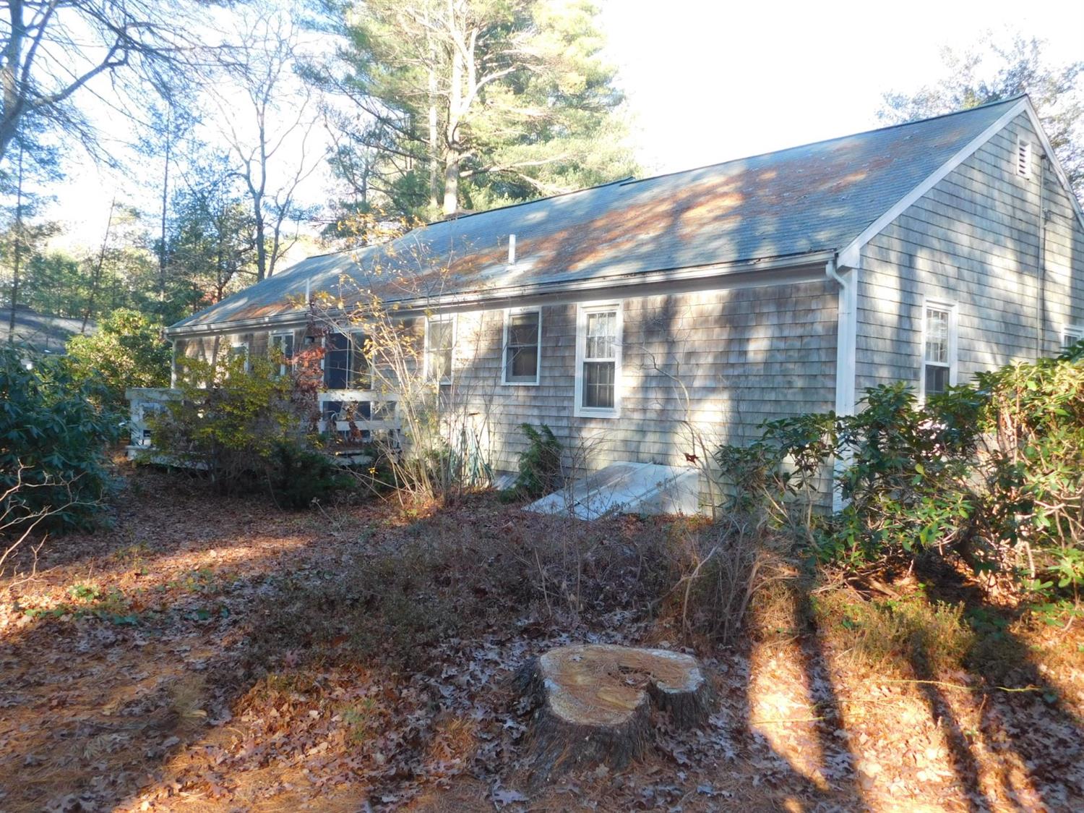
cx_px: 542
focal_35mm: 30
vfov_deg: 46.8
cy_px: 406
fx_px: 939
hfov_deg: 60.0
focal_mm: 5.3
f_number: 3.2
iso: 125
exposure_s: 1/100
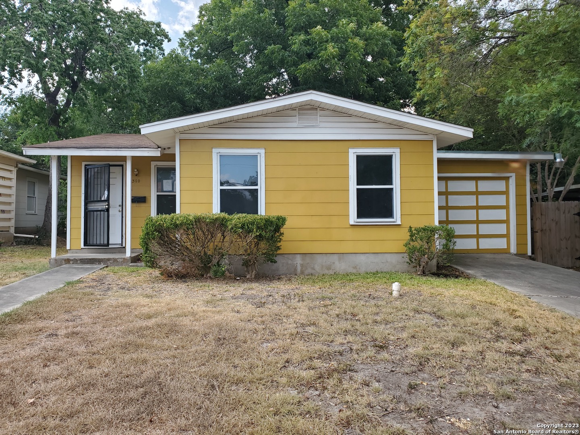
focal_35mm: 26
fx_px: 436
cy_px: 218
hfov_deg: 67.3
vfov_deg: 53.1
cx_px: 290
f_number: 2.4
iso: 50
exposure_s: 1/399
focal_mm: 4.3
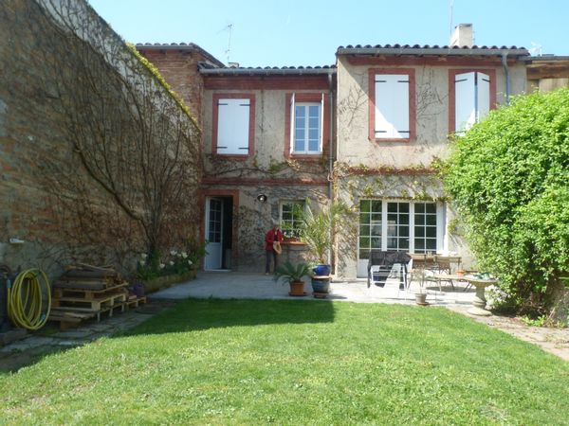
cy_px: 213
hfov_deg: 69.4
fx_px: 411
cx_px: 284
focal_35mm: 25
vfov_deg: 54.9
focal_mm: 4.5
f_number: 6.3
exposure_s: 1/40
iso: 80
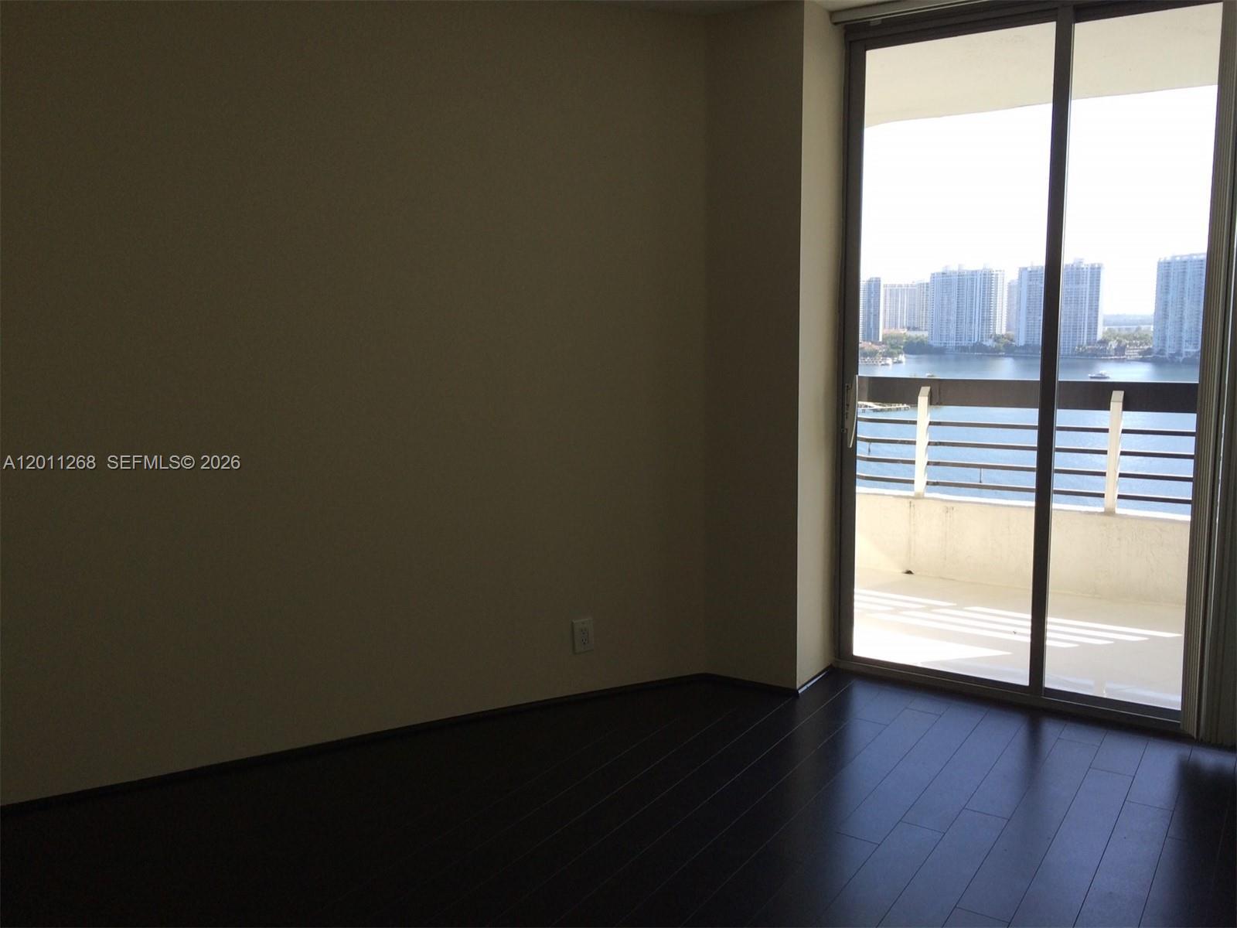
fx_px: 1072
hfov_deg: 60.0
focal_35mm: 30
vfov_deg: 46.8
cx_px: 618
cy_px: 464
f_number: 2.2
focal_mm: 4.12
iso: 32
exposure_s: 1/249
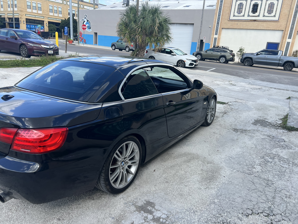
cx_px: 149
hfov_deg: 67.3
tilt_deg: -17.5
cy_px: 112
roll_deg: -4.9
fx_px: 224
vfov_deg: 53.1
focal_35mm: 26
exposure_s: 1/1344
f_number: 1.5
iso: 50
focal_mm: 5.7
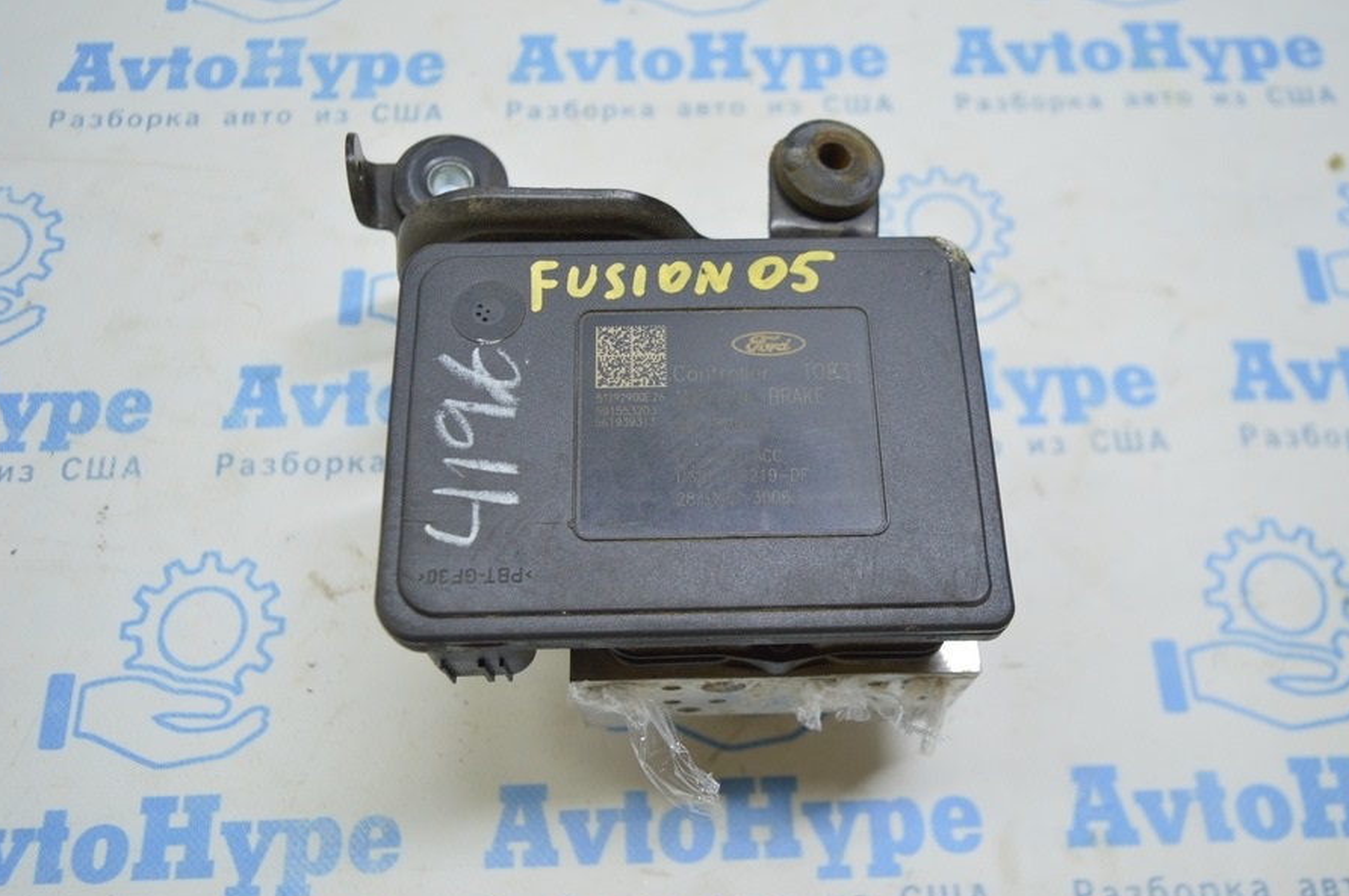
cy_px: 465
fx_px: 1161
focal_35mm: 31
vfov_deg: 42.2
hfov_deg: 60.3
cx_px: 662
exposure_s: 1/60
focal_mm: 18
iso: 400
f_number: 3.5
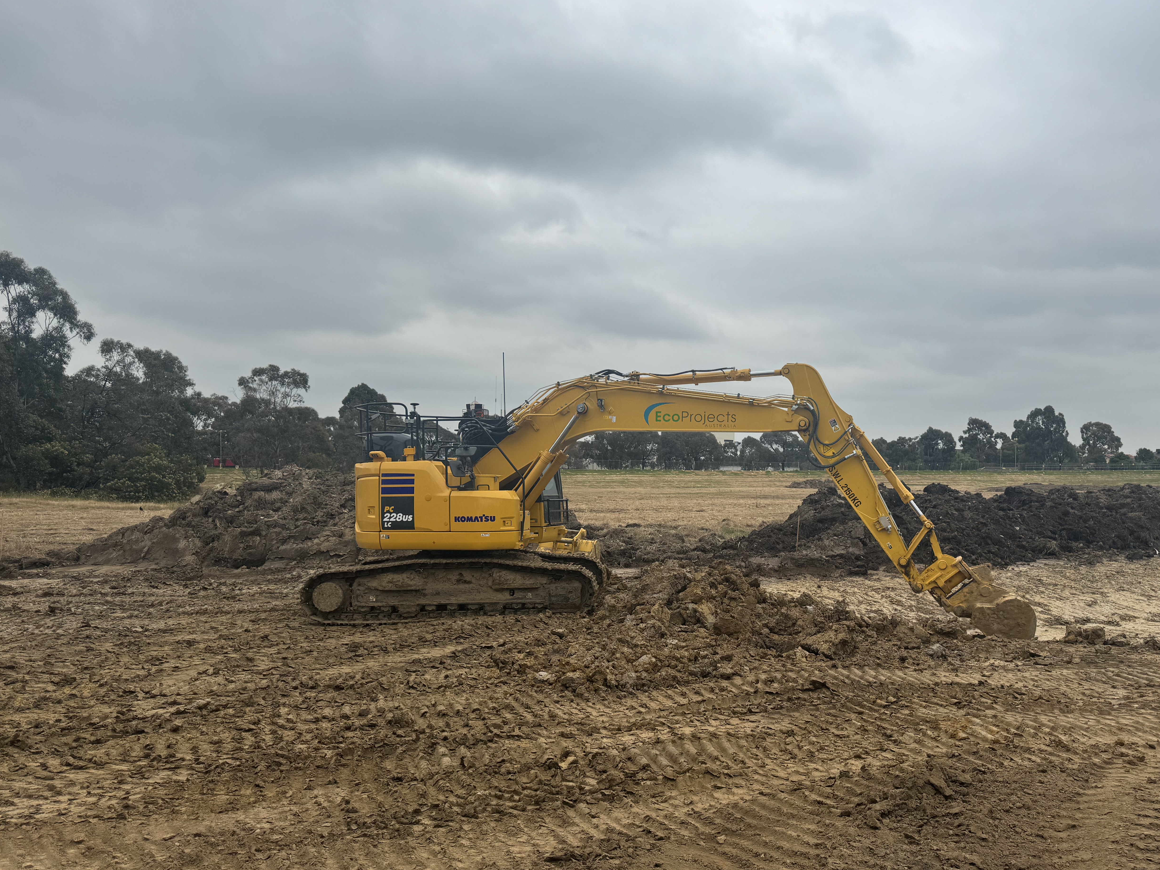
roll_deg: +0.3
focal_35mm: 28
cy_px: 489
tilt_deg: -0.1
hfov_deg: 63.1
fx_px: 938
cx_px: 675
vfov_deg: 49.6
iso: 80
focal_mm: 6.86
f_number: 1.78
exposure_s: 1/6410
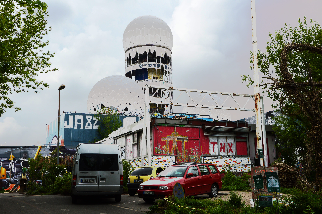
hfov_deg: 43.6
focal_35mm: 45
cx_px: 161
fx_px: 402
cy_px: 107
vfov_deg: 29.8
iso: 100
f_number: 11
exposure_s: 1/100
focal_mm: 30
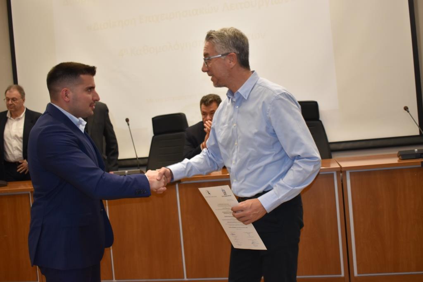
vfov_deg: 33.0
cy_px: 141
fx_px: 476
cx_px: 212
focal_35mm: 40
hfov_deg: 47.9
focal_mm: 27
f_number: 4
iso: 800
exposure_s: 1/125
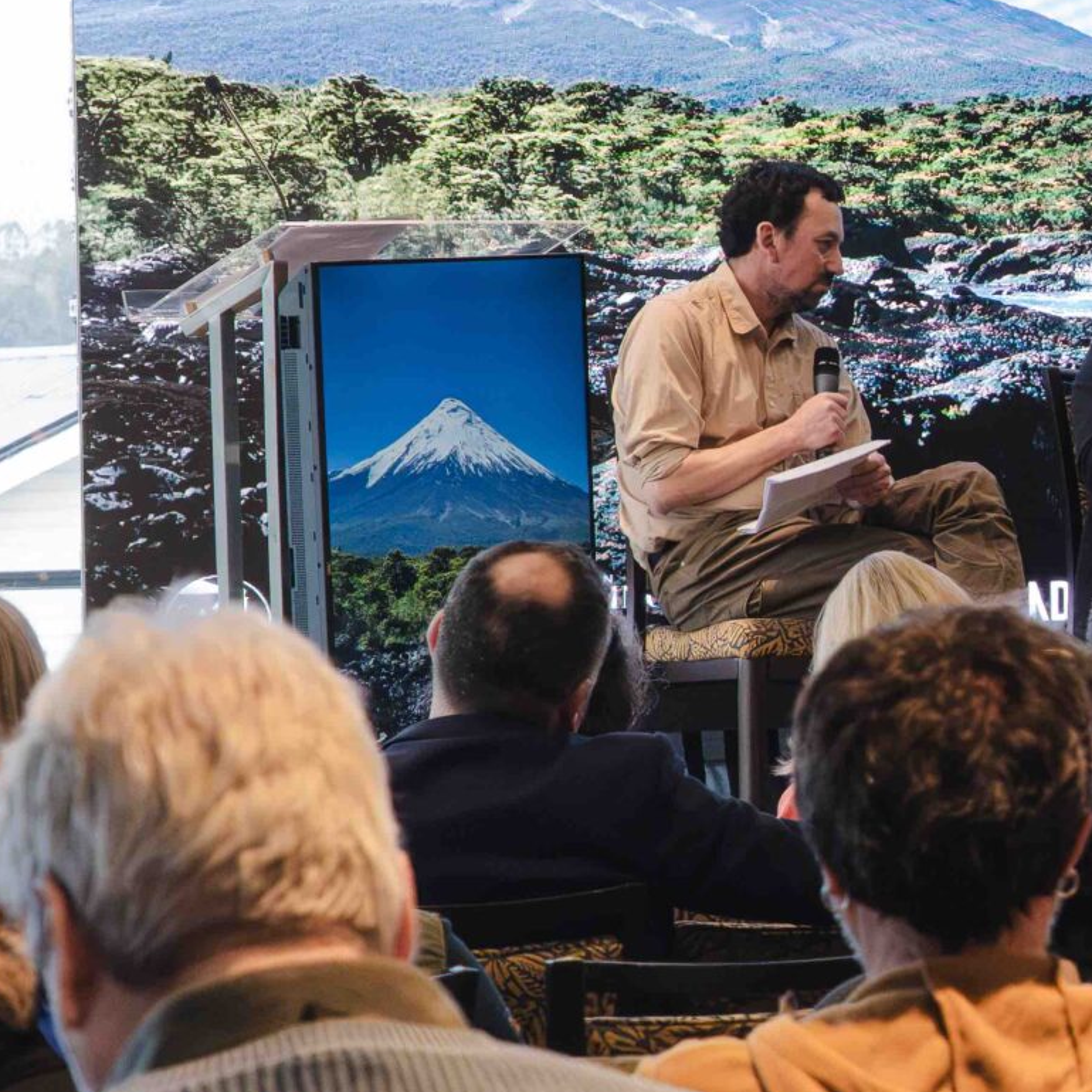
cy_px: 508
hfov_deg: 10.6
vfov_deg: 10.9
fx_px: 5746
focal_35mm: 161
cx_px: 1438
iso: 6400
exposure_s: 1/200
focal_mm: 57
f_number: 7.1
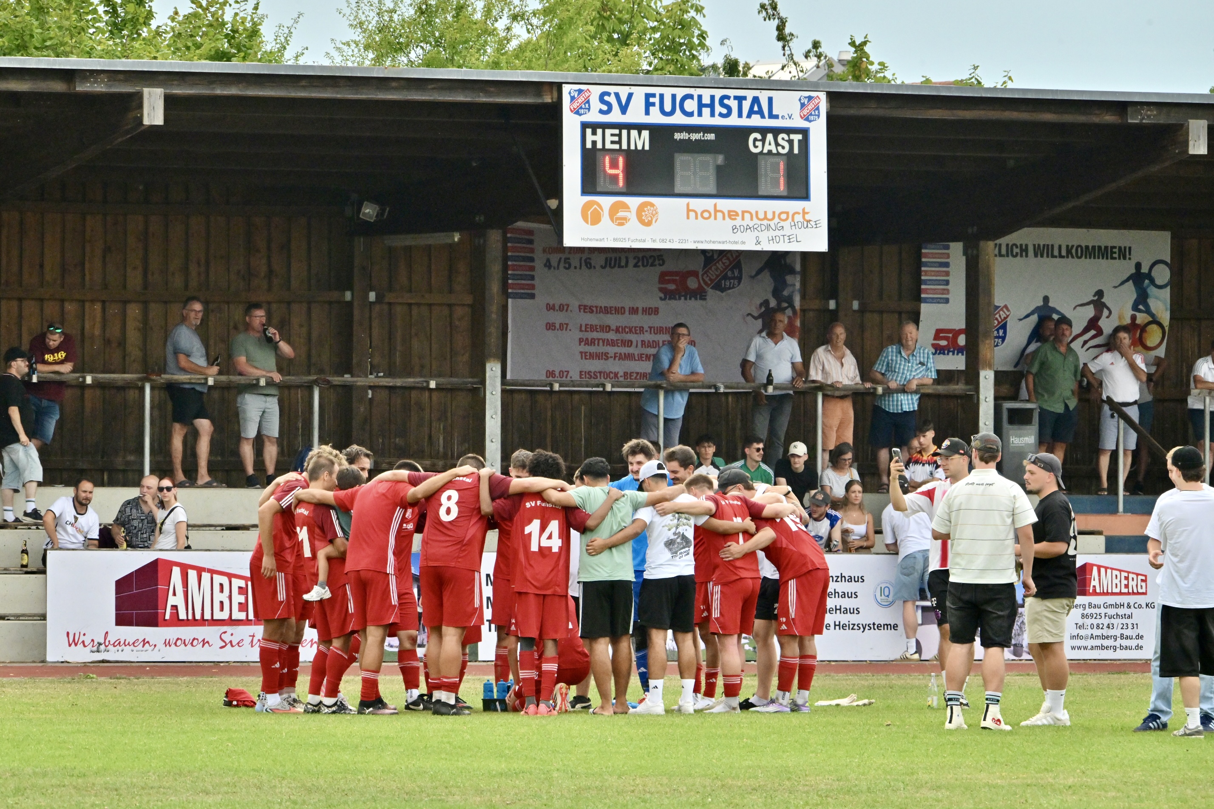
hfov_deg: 8.2
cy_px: 404
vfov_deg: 5.5
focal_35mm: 250
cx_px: 607
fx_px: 8430
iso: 3200
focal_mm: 250
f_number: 16
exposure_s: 1/1250
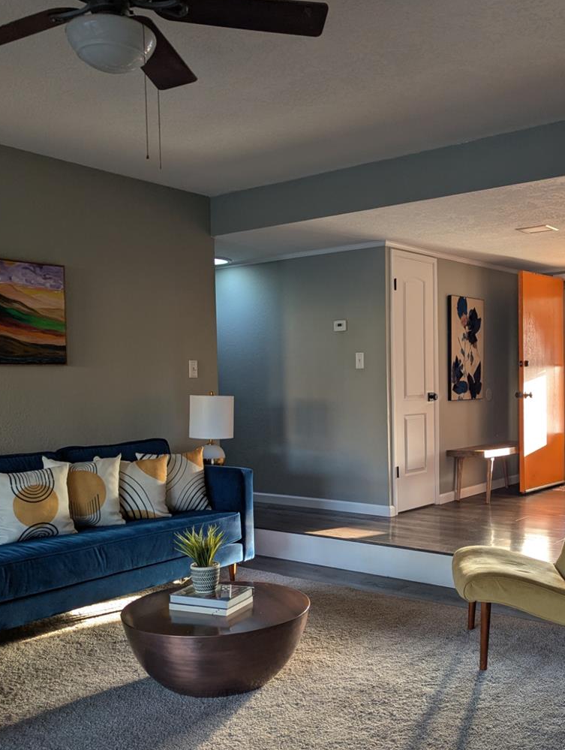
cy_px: 424
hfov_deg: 39.7
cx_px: 328
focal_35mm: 36
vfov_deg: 51.1
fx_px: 781
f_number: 1.85
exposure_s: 1/23.8
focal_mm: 6.81
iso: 69
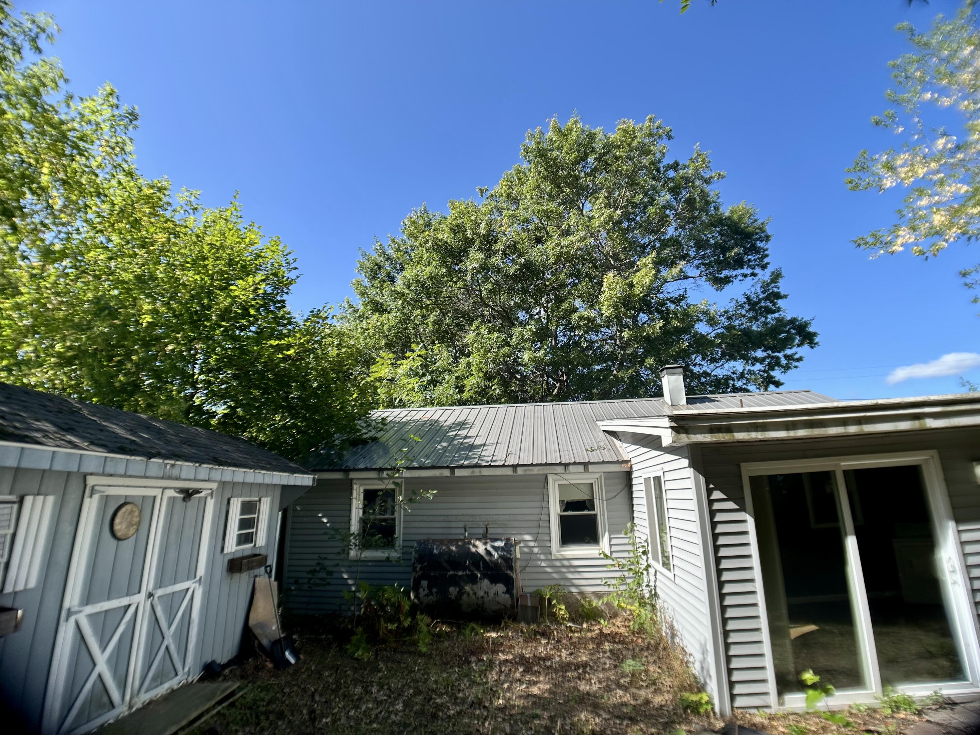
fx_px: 679
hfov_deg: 71.6
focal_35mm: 24
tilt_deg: +15.6
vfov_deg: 56.8
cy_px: 368
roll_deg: +1.1
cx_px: 490
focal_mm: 6.86
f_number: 1.78
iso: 80
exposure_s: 1/1949
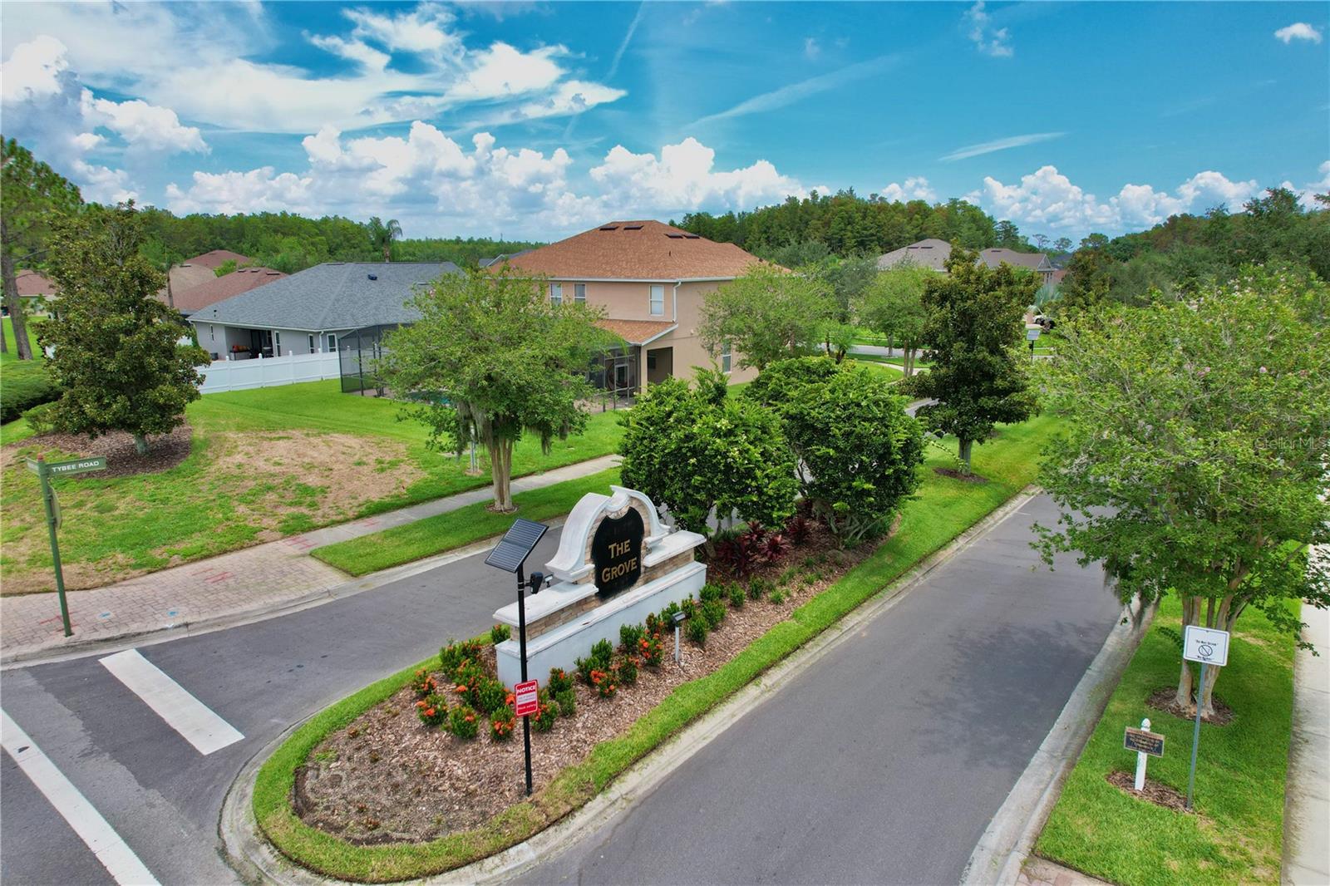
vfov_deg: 57.2
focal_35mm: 22
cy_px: 443
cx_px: 665
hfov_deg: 78.6
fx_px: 813
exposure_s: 1/2000
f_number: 2.8
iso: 200
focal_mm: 8.38
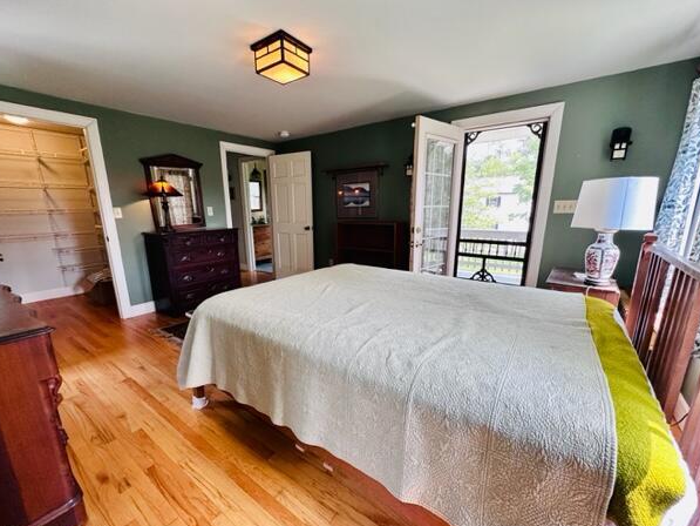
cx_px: 338
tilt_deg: -14.2
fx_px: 303
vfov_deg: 81.7
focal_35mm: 15
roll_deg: +0.2
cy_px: 281
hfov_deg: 98.1
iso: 100
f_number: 2.2
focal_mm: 2.22
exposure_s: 1/99
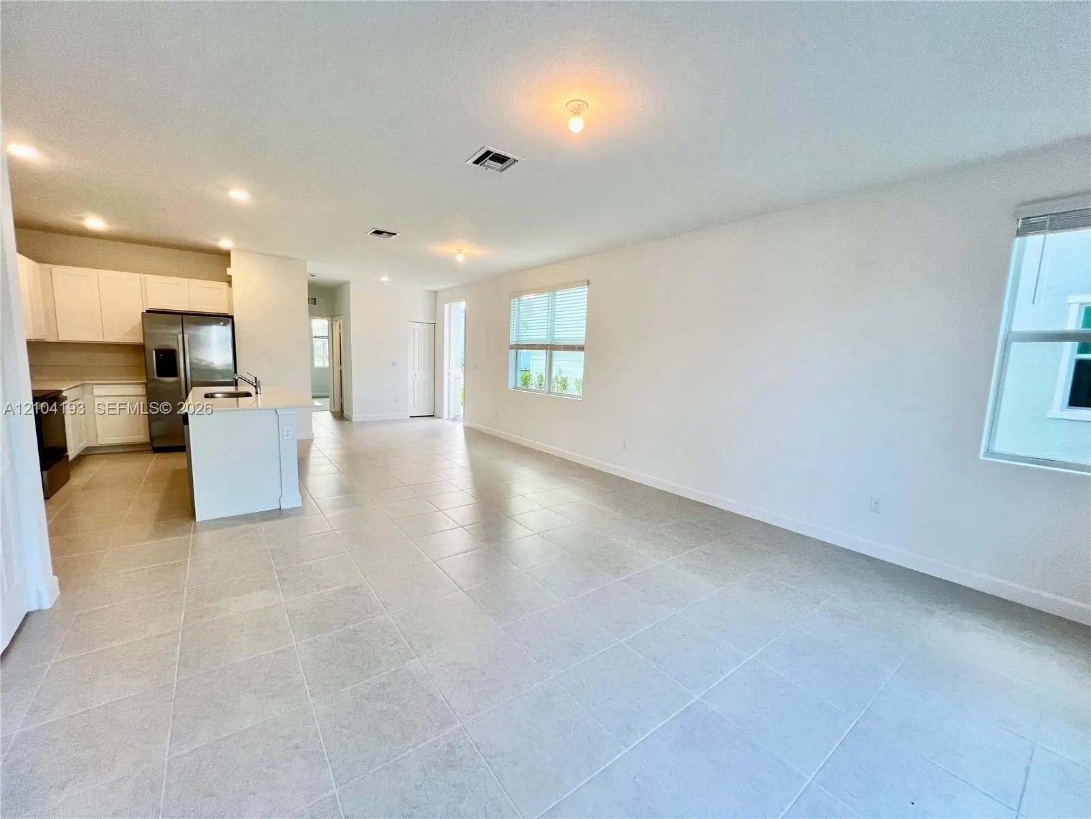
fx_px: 410
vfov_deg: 89.9
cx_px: 546
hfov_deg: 106.2
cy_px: 410
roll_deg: -2.0
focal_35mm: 13
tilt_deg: -8.2
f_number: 1.8
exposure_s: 1/120
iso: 160
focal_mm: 1.57
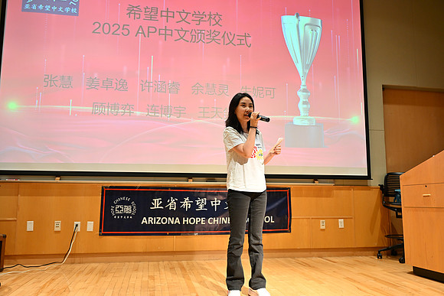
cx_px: 222
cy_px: 148
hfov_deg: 61.9
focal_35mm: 30
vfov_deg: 43.6
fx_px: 370
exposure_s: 1/30
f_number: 4
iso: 640
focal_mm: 30
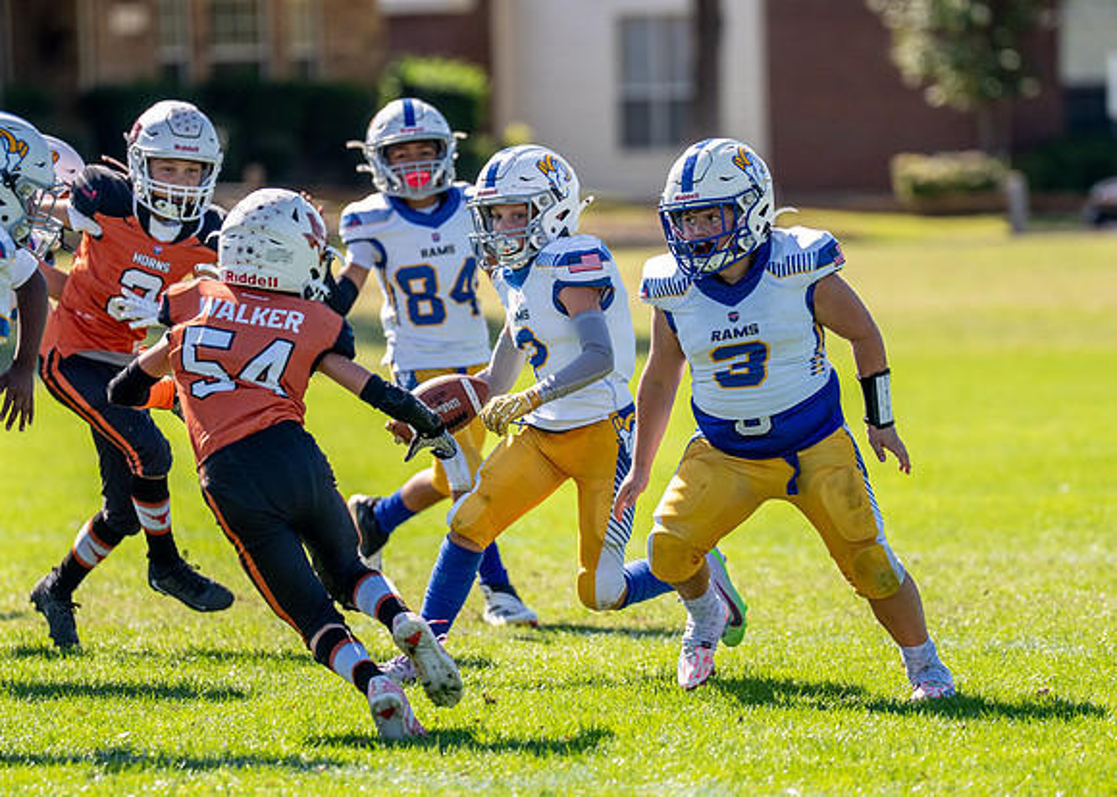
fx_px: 11694
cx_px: 616
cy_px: 392
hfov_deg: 5.5
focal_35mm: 369
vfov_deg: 3.9
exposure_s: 1/3200
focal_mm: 200
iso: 200
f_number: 2.8
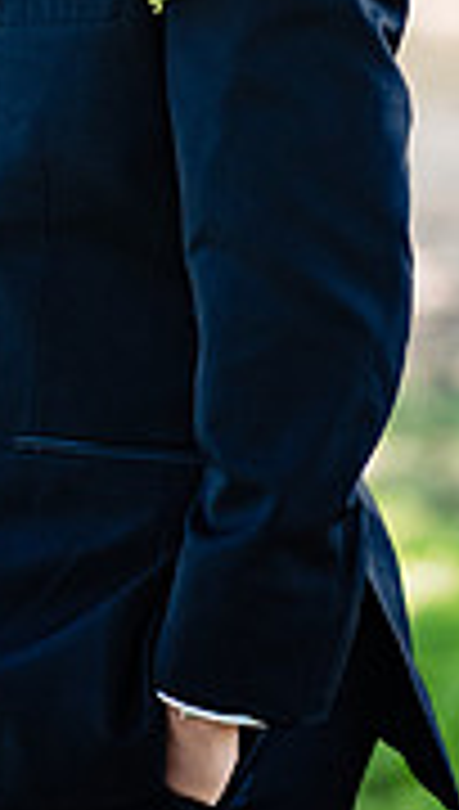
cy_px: -4
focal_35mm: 222
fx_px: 4777
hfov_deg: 5.5
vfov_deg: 9.6
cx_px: 68
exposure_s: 1/320
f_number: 1.8
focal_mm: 85
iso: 160
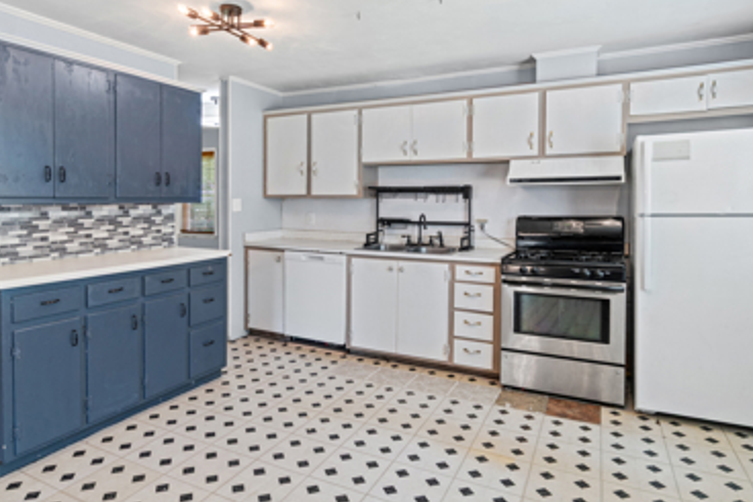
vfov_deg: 56.8
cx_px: 356
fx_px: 460
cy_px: 203
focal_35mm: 22
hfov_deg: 78.5
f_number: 9
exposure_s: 1/2
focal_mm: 12
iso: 250
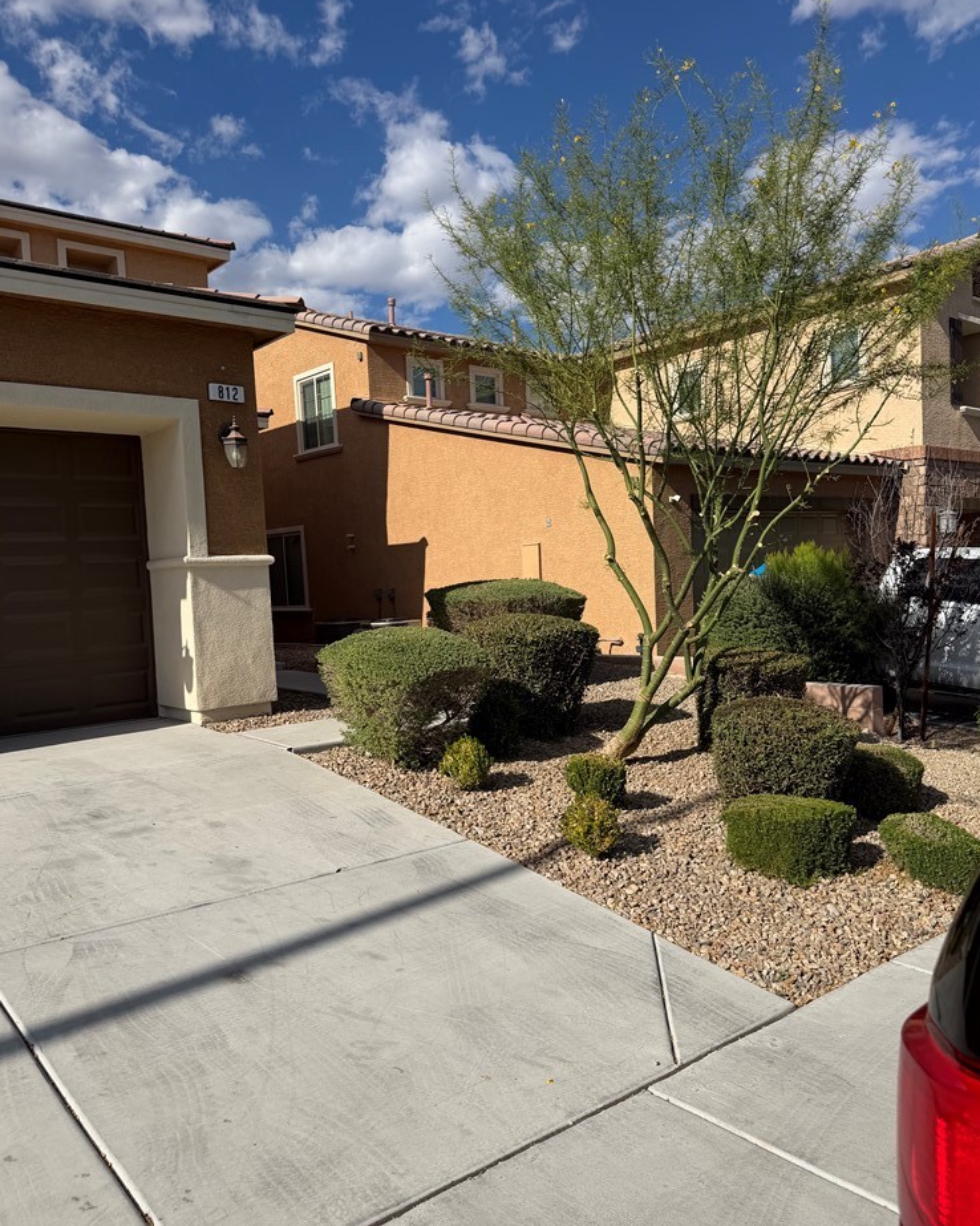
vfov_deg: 66.0
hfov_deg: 54.9
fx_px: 943
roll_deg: +3.2
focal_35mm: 26
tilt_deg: -3.6
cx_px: 501
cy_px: 640
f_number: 1.78
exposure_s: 1/8130
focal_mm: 6.76
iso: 80
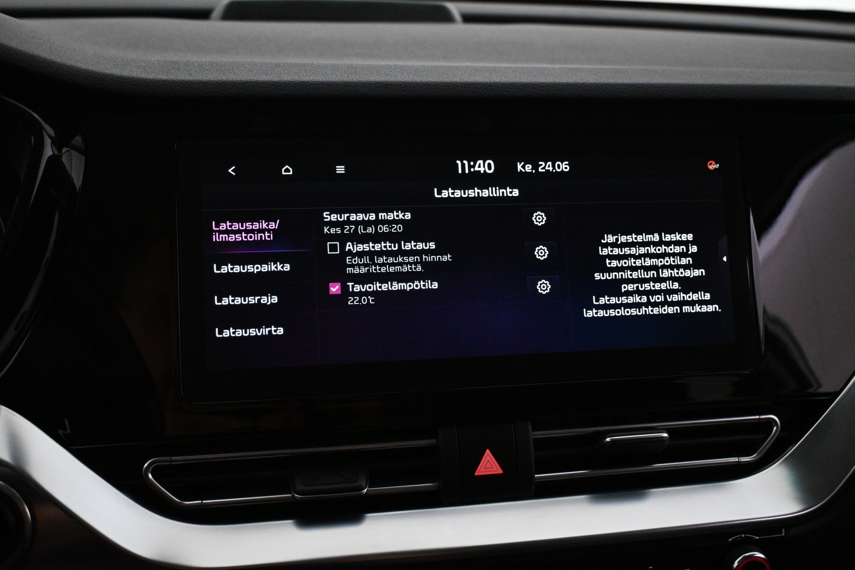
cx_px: 428
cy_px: 285
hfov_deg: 55.1
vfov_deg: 38.4
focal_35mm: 34
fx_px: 819
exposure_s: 1/125
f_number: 4.2
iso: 4000
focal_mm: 23
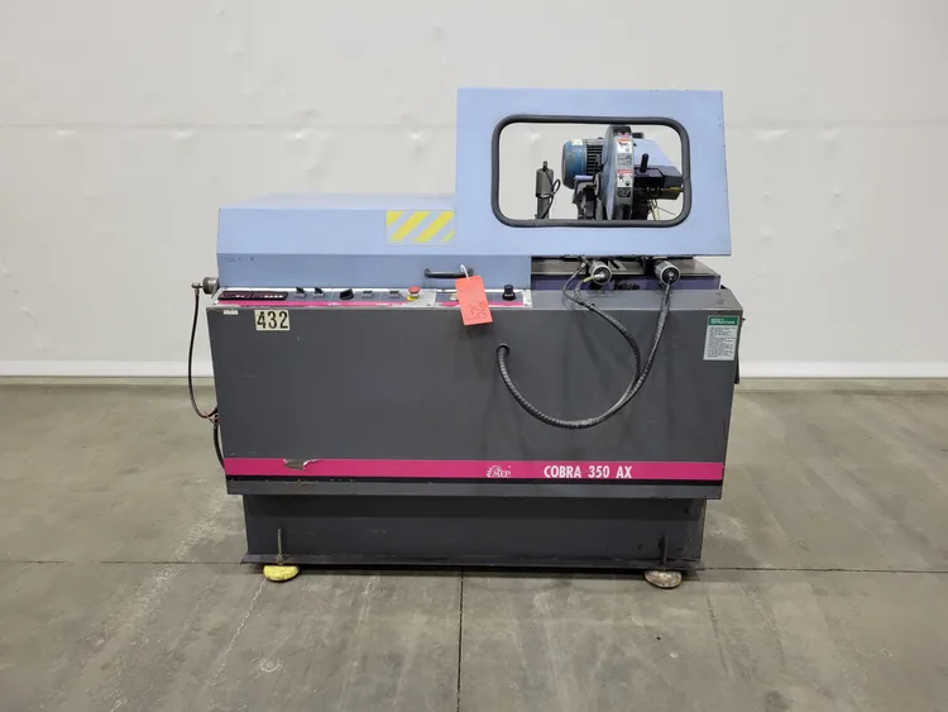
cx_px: 474
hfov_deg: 67.3
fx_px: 712
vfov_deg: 53.1
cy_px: 356
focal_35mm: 26
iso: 250
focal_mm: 5.4
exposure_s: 1/39
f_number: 1.8
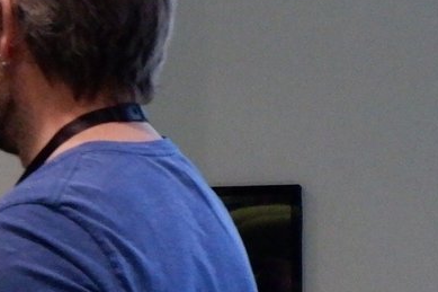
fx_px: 4256
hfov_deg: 5.8
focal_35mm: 350
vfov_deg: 3.9
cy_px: 161
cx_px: -287
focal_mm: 45
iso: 5000
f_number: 5.6
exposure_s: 1/160
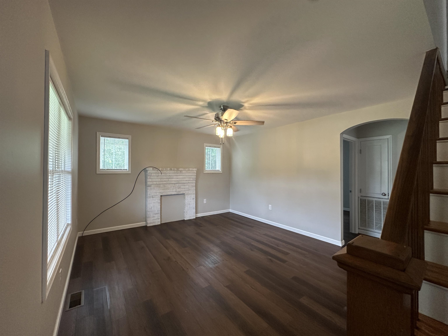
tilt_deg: +1.2
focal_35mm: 14
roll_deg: -0.7
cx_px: 224
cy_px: 168
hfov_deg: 102.1
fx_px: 181
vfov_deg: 85.7
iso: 250
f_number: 2.2
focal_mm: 2.22
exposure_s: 1/60
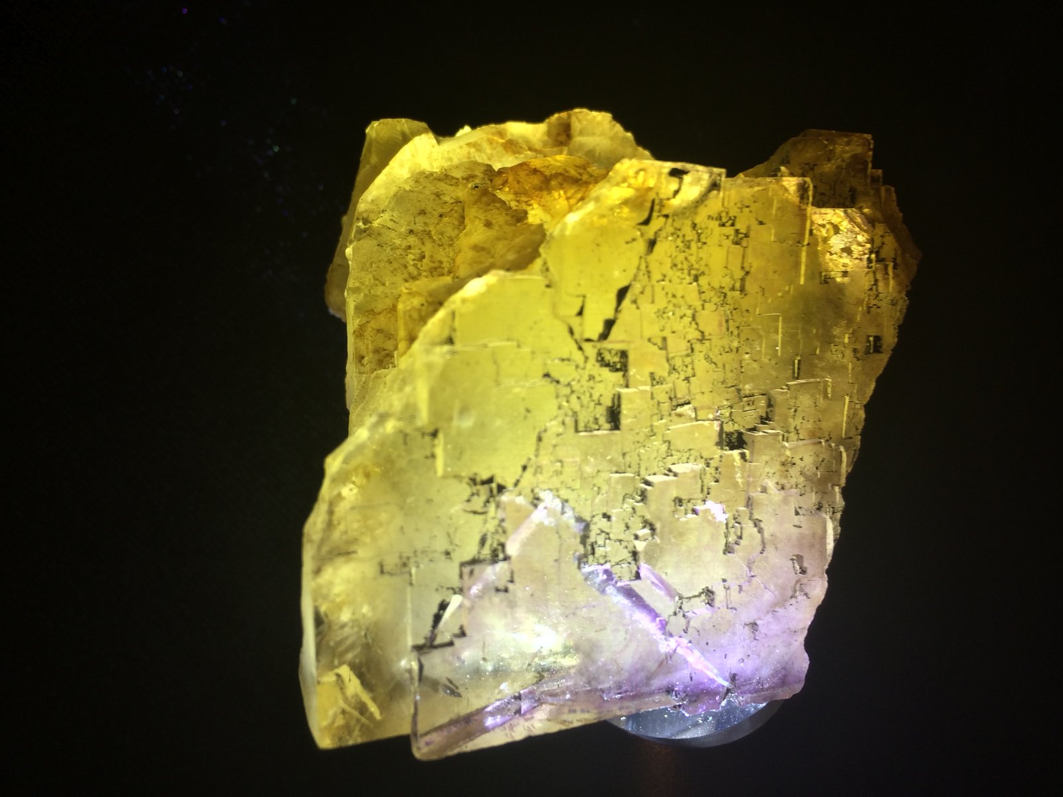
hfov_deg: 60.0
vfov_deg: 46.8
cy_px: 398
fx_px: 921
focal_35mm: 30
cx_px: 532
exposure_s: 1/30
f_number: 2.2
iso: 50
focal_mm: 4.12
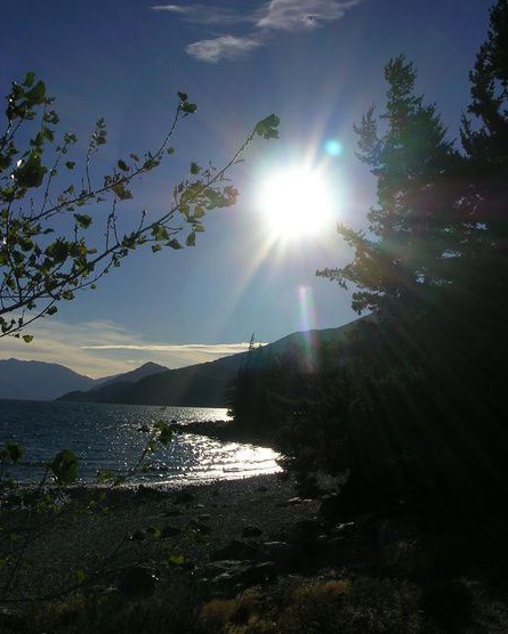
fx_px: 752
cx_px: 253
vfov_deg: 45.8
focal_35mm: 40
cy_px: 308
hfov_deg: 37.3
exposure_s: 1/1484
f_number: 5.6
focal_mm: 5.8
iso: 50
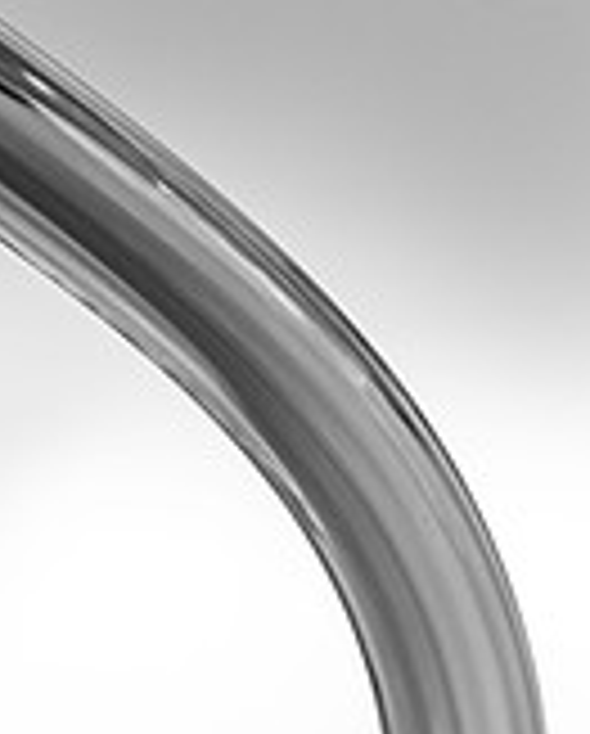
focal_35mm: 813
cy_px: 221
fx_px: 17696
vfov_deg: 2.4
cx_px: 47
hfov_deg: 1.9
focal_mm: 210
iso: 100
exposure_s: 1/500
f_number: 8
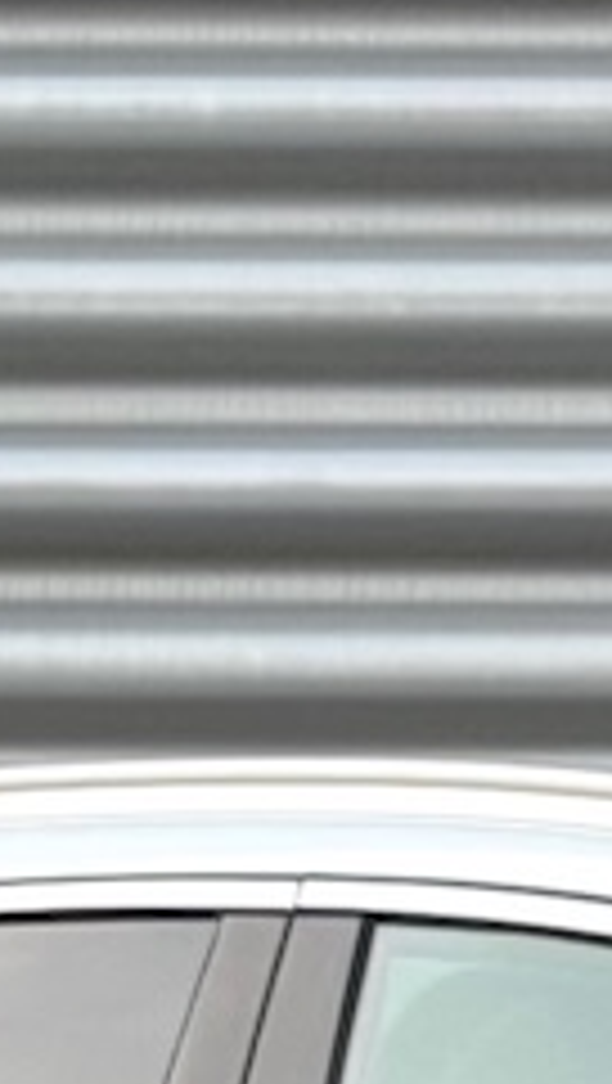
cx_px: 1656
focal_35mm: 325
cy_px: 2031
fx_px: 9353
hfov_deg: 3.7
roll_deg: +0.4
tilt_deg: +0.0
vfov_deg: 6.5
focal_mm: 6.76
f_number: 1.78
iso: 100
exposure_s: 1/114
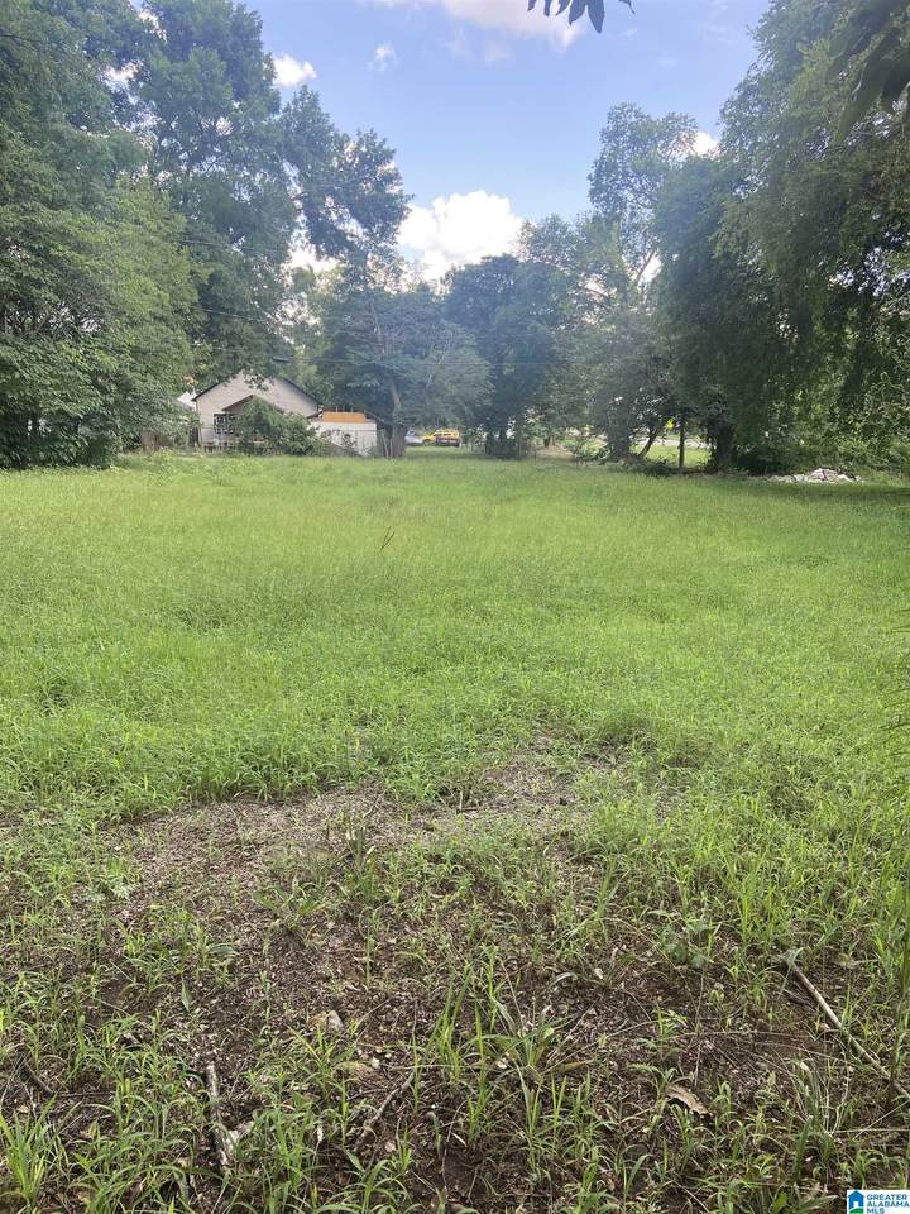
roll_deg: -0.4
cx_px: 455
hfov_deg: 53.1
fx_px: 911
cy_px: 607
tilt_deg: -11.7
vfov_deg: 67.3
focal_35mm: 26
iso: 32
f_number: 1.8
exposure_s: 1/252
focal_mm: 4.25
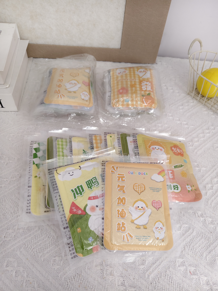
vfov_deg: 73.9
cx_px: 109
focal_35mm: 23
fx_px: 193
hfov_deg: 58.9
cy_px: 146
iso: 1576
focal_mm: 5.56
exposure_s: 1/33.3
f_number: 1.88
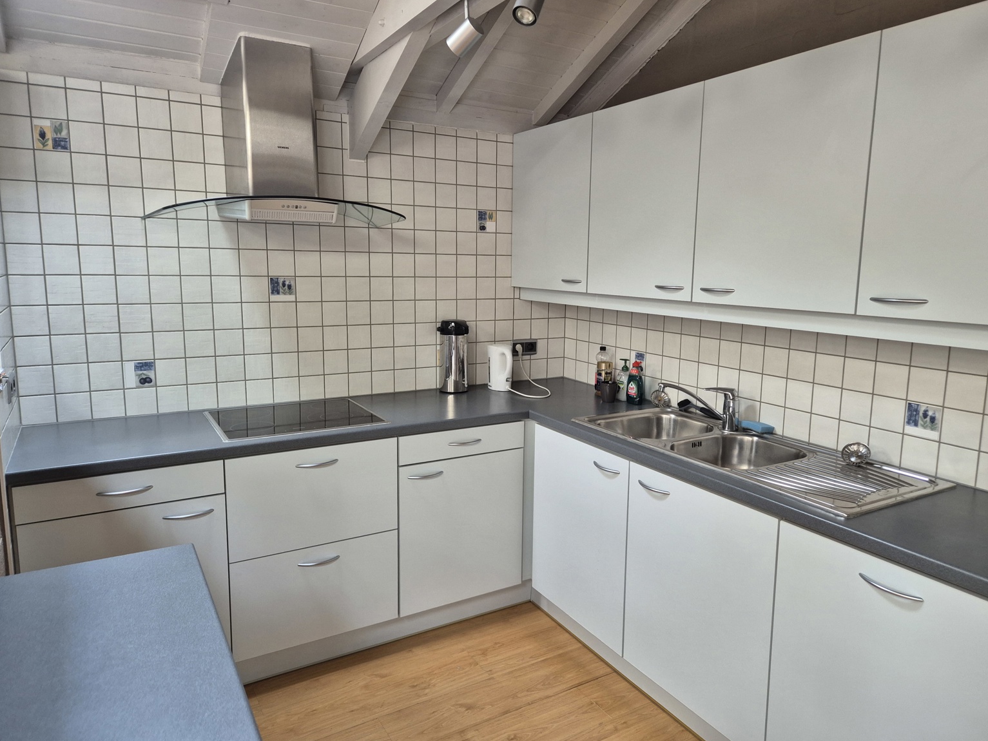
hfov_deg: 71.6
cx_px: 505
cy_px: 358
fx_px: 685
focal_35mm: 24
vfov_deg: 56.8
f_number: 1.8
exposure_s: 1/100
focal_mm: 5.4
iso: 250
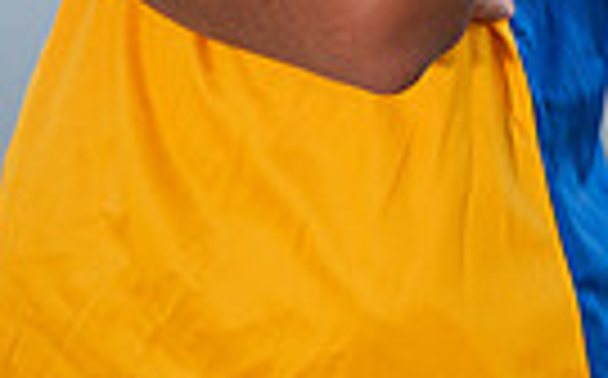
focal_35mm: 177
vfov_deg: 6.9
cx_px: 306
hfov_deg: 11.9
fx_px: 2929
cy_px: -594
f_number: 4.5
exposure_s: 1/400
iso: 250
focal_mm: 52
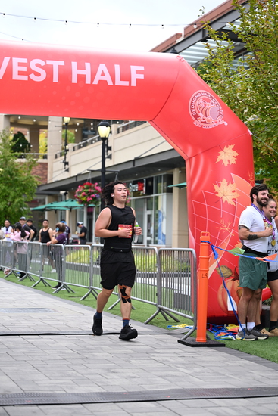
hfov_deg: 19.5
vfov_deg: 28.8
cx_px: 139
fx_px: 810
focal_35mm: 70
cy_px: 208
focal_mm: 70
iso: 640
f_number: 2.8
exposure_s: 1/2500
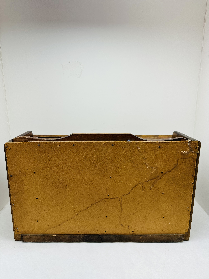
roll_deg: -1.5
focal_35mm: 24
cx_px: 104
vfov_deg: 71.6
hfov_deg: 56.8
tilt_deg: -13.3
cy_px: 140
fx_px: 193
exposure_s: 1/810
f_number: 1.78
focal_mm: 6.86
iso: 80
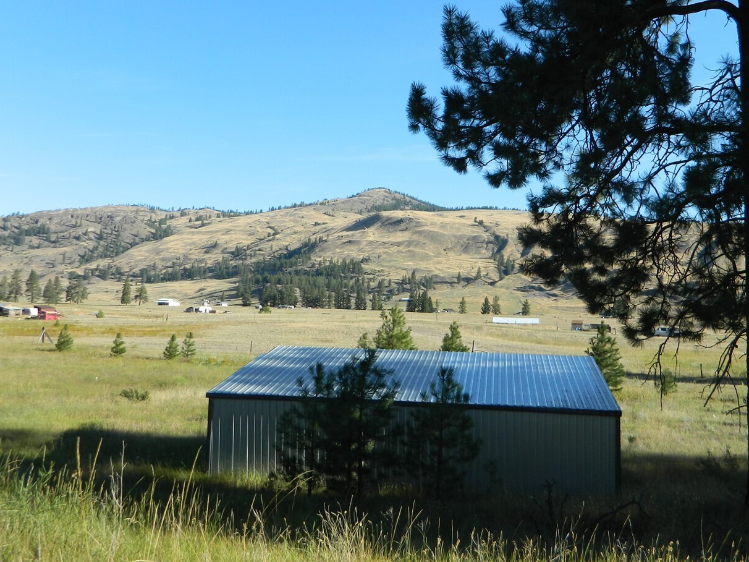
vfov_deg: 42.9
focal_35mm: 33
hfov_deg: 55.3
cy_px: 255
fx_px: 714
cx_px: 402
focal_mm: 4.5
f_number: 8.7
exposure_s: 1/80
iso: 80
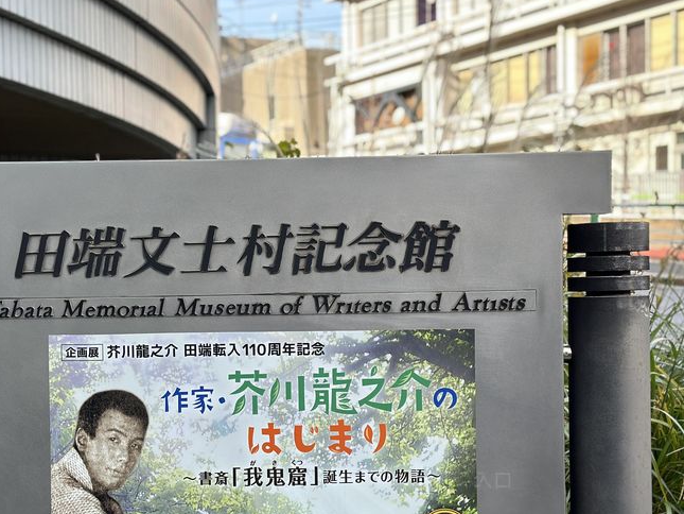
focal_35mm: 67
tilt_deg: -1.7
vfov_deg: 21.9
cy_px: 316
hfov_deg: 28.9
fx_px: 1324
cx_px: 263
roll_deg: +0.8
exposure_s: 1/843
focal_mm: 6.86
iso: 80
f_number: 1.78
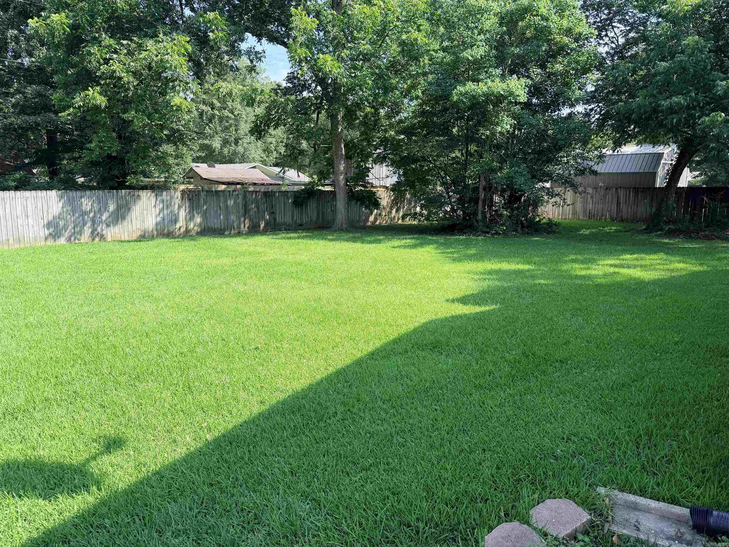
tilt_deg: -10.1
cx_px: 364
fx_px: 505
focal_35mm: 24
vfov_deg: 56.8
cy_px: 274
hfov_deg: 71.6
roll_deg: -0.5
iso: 80
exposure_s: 1/1106
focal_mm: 6.76
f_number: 1.78
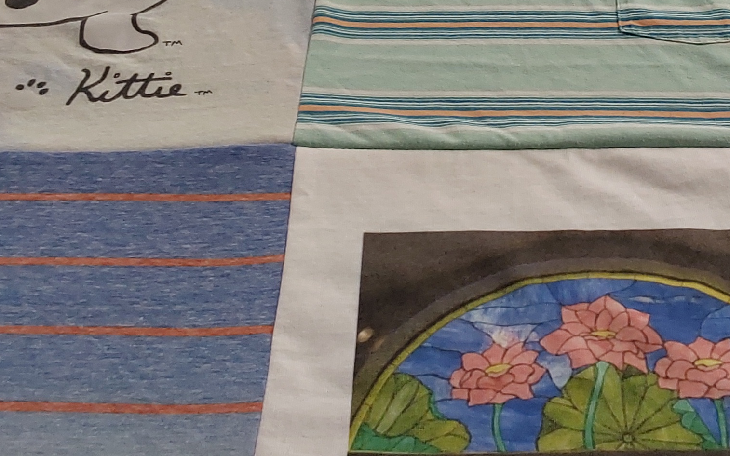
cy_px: 43
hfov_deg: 31.7
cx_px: 489
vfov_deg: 19.9
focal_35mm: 64
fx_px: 1273
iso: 64
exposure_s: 1/60
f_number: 1.9
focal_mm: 2.91
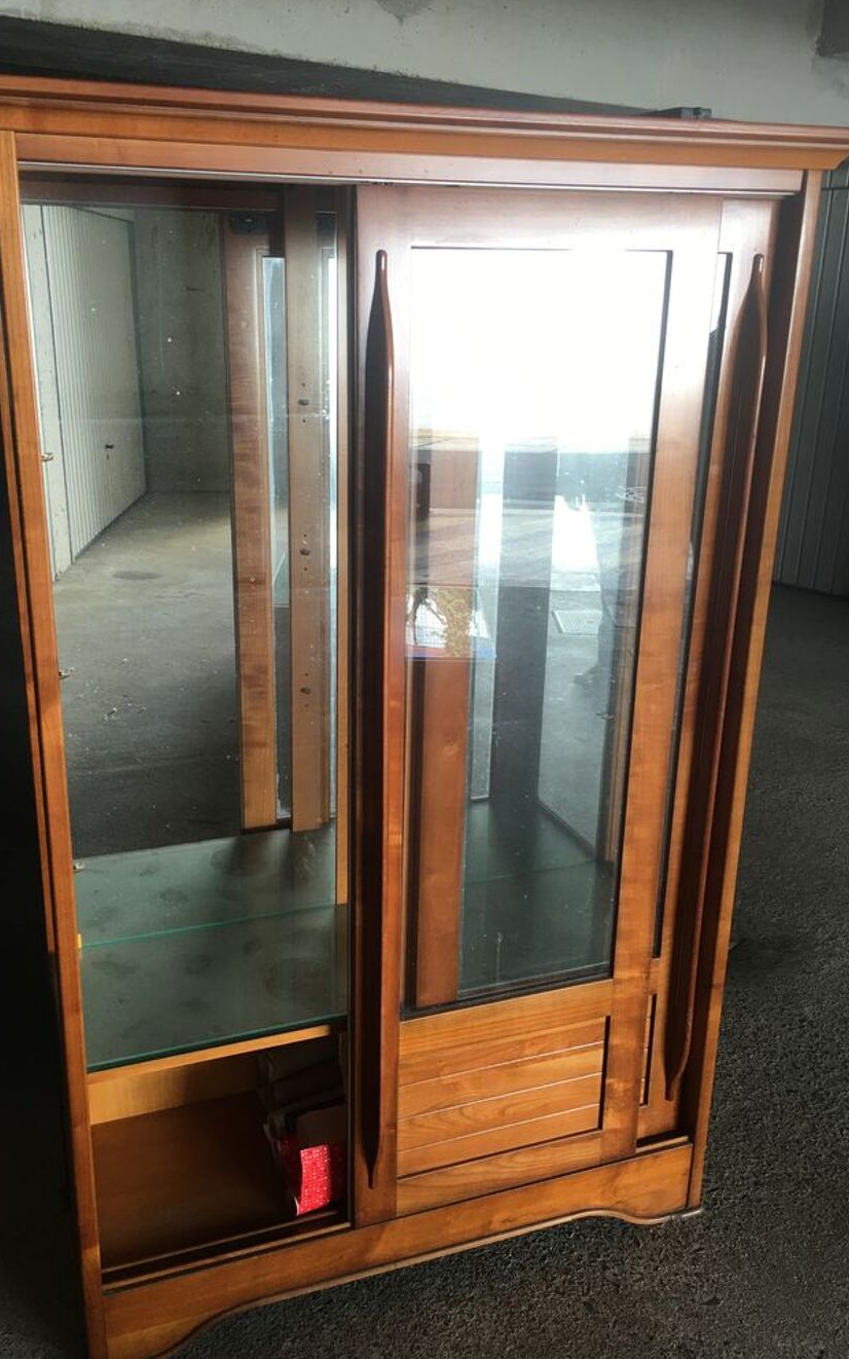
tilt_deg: -17.1
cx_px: 375
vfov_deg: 61.2
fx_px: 1148
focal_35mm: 31
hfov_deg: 40.5
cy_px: 675
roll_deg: -1.0
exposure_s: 1/33
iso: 25
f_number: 2.2
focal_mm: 4.15
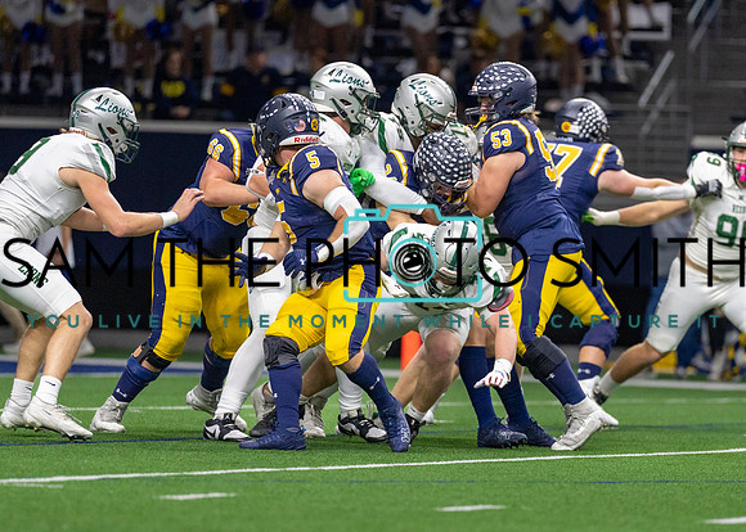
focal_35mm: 313
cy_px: 335
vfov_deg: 4.6
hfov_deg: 6.4
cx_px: 466
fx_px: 6622
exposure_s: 1/1250
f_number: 2.8
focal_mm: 200
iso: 2000
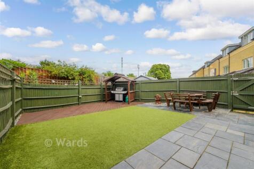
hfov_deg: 104.3
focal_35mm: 14
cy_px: 84
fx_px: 99
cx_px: 127
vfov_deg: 81.2
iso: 100
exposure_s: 1/400
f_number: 8
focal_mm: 14
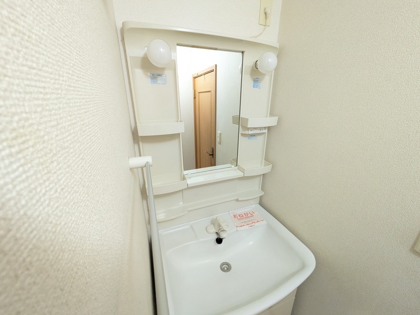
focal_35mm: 14
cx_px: 210
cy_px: 158
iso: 759
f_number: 2.2
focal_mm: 1.83
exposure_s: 1/120
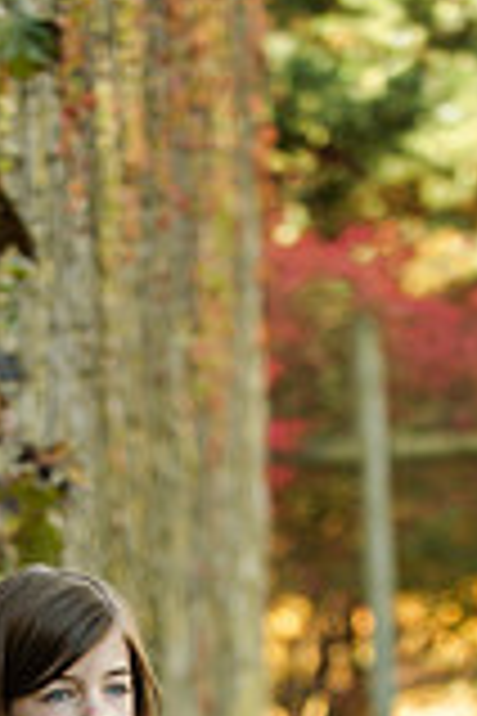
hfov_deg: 6.0
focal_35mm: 227
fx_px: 4511
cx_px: 81
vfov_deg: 8.9
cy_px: 946
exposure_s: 1/400
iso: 500
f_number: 3.2
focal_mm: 80
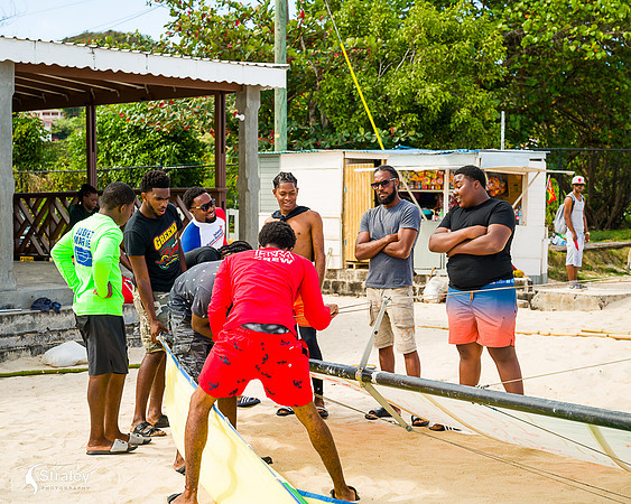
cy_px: 252
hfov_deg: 27.6
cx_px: 316
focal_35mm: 69
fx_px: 1282
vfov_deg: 22.2
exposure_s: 1/320
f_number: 6.3
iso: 280
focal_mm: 61
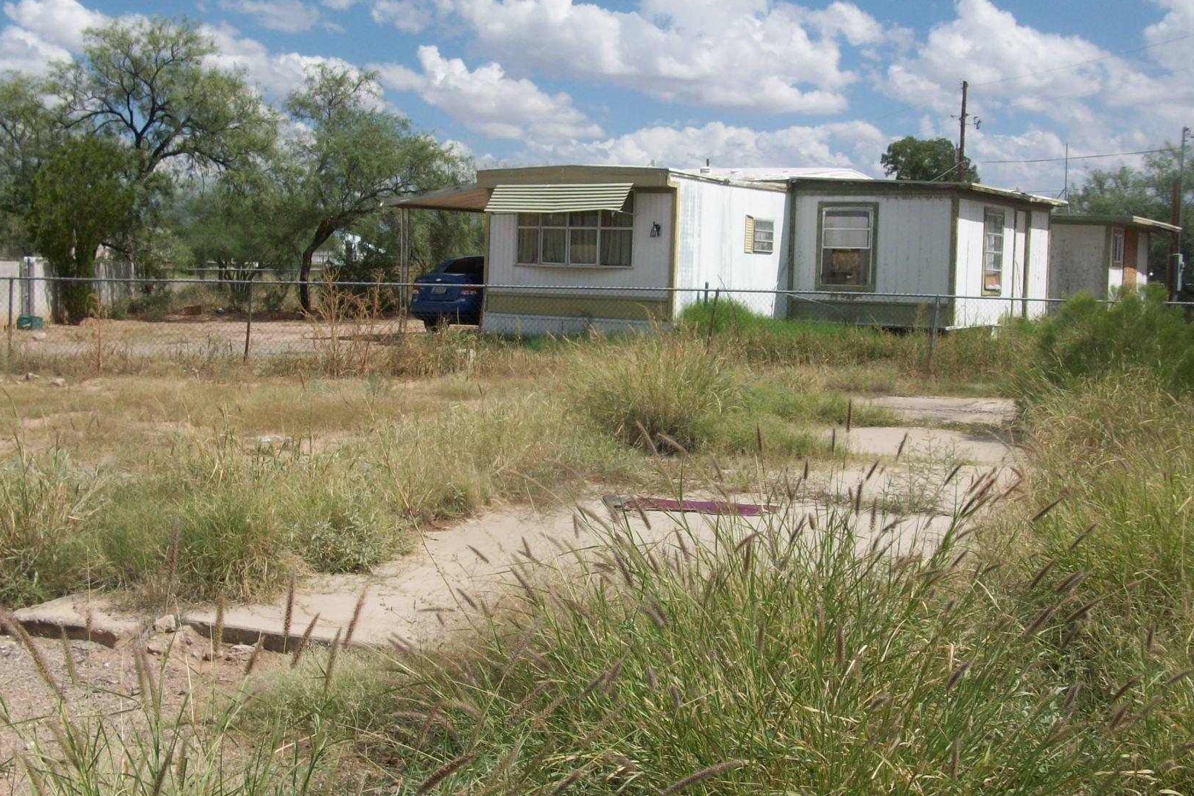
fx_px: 1459
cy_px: 317
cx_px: 643
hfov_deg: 44.5
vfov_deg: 30.4
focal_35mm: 44
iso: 64
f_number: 5.5
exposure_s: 1/561
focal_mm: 5.7
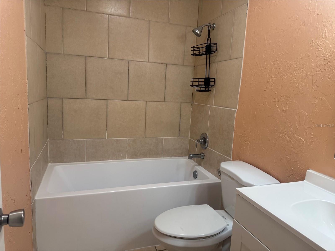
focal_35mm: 24
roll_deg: -2.7
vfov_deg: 56.8
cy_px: 126
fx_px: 232
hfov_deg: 71.6
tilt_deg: -8.9
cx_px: 168
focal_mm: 6.76
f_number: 1.78
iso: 125
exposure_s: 1/120
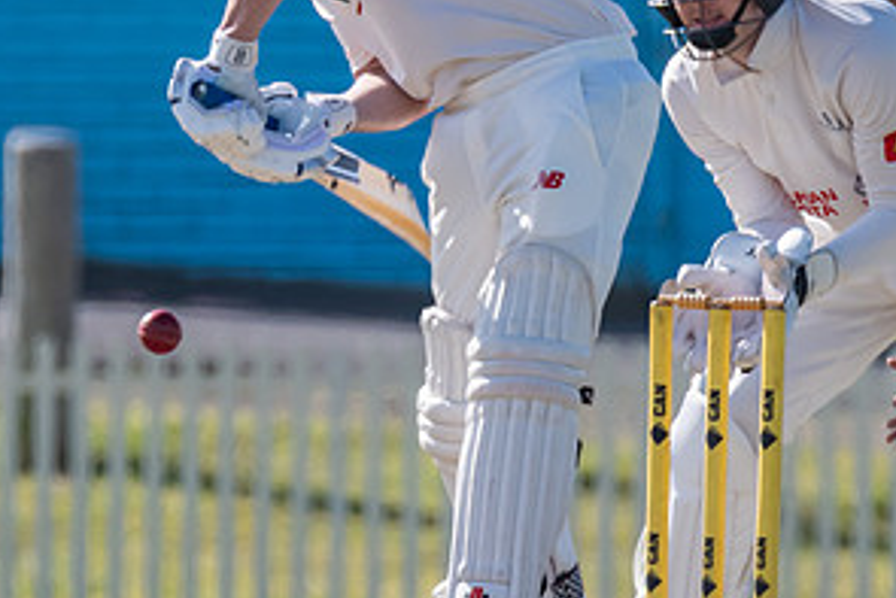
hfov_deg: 0.9
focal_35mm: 2198
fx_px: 54730
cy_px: 112
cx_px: 351
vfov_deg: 0.6
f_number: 7.1
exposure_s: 1/1600
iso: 640
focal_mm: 600
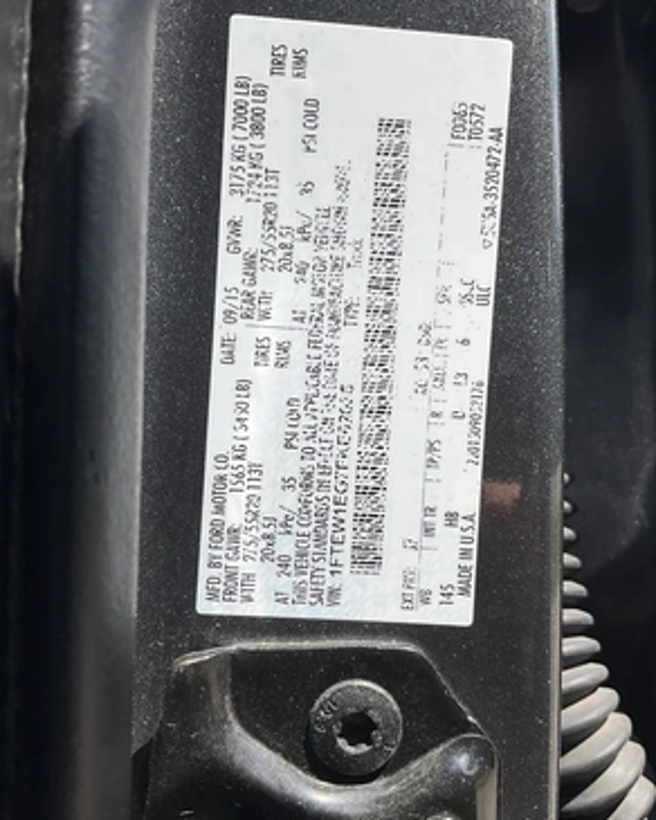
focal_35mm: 31
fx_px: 752
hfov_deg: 47.1
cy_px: 434
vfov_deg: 57.1
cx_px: 330
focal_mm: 3
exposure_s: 1/1534
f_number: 1.8
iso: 25
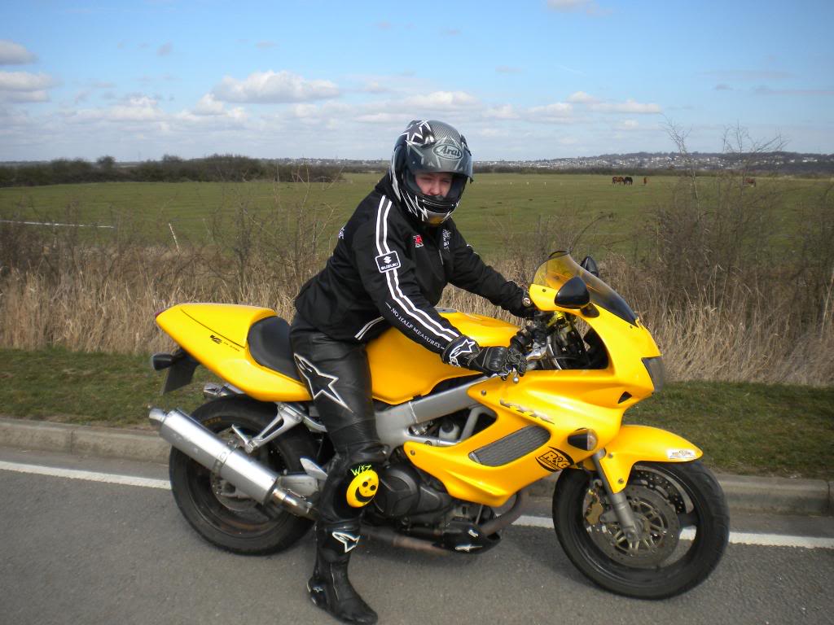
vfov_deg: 40.7
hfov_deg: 52.6
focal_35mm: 35
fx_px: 843
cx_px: 417
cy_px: 312
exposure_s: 1/532
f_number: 4.6
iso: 80
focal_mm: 6.3
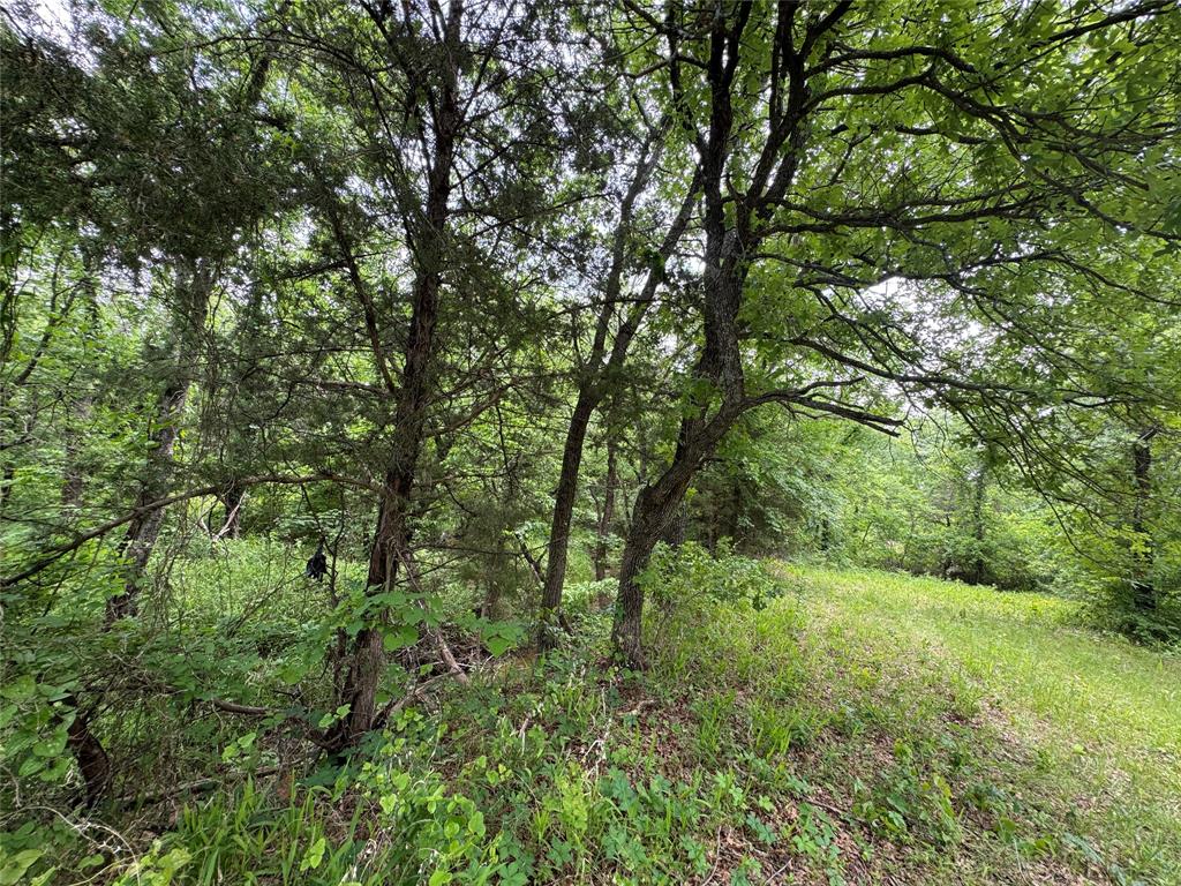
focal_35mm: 14
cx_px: 590
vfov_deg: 85.7
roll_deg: -4.9
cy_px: 443
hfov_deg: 102.1
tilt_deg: +5.5
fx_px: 478
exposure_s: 1/99
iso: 64
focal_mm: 2.22
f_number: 2.2
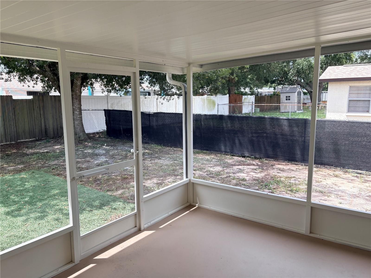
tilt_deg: -7.6
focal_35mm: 26
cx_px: 186
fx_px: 279
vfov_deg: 53.1
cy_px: 139
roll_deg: -0.4
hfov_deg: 67.3
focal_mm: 5.96
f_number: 1.6
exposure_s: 1/543
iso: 50
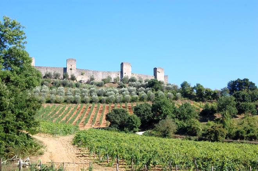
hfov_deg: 35.1
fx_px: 408
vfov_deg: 23.7
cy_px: 86
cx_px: 129
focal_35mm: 57
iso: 280
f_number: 10
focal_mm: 38
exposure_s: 1/250
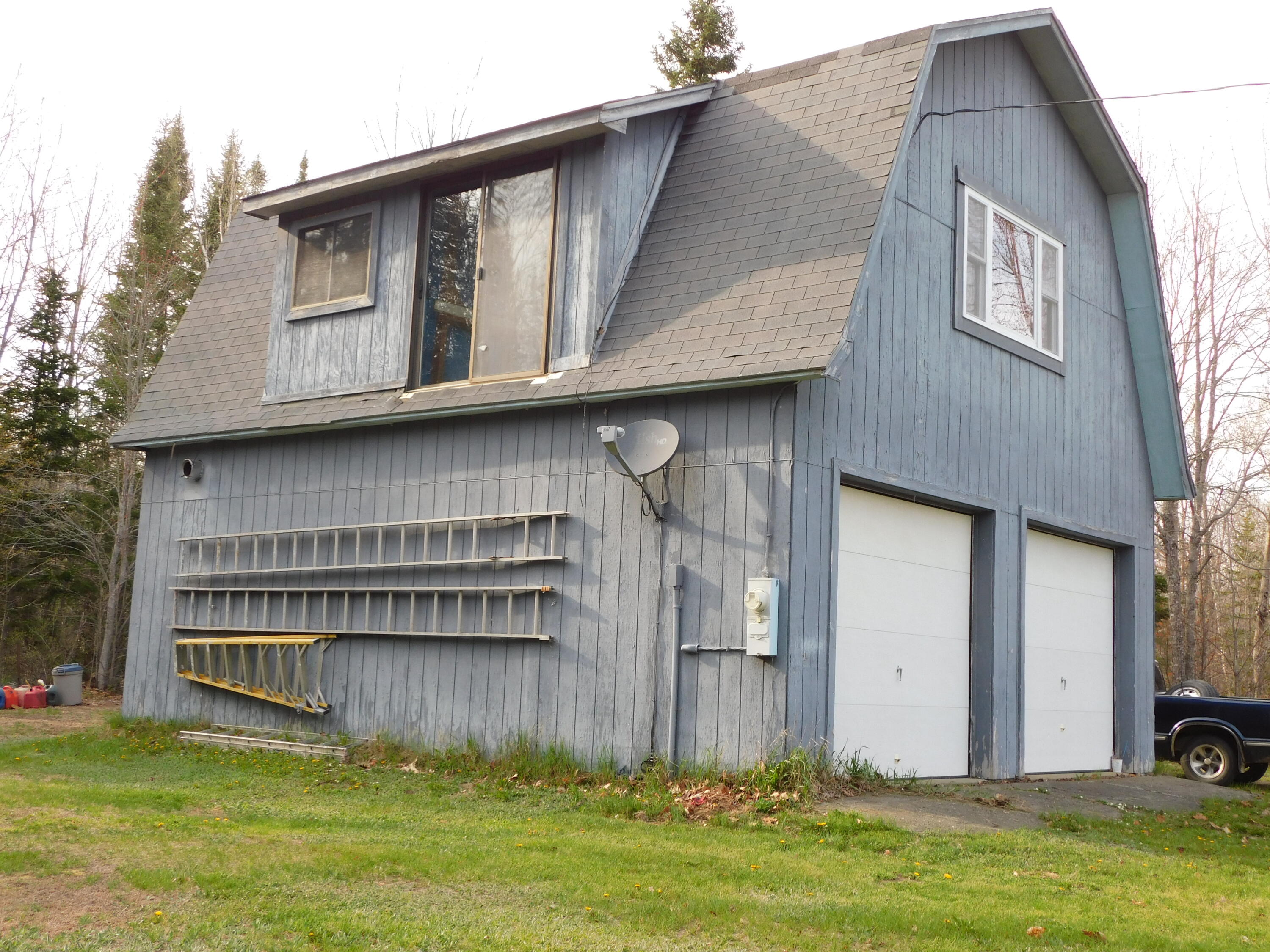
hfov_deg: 46.8
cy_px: 476
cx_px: 635
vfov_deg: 36.0
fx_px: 1468
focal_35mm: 40
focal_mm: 7.1
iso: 125
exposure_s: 1/200
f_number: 3.6
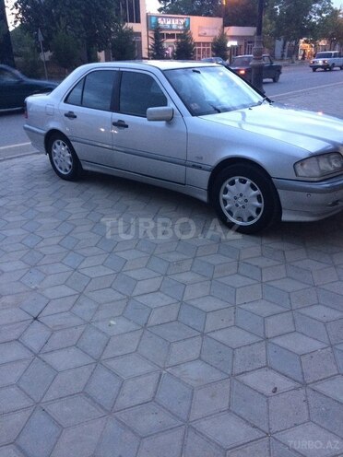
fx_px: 383
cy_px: 228
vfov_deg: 61.7
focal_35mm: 29
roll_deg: +3.9
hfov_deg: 48.2
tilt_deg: -25.1
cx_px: 172
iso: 250
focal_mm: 4.15
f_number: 2.2
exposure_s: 1/33
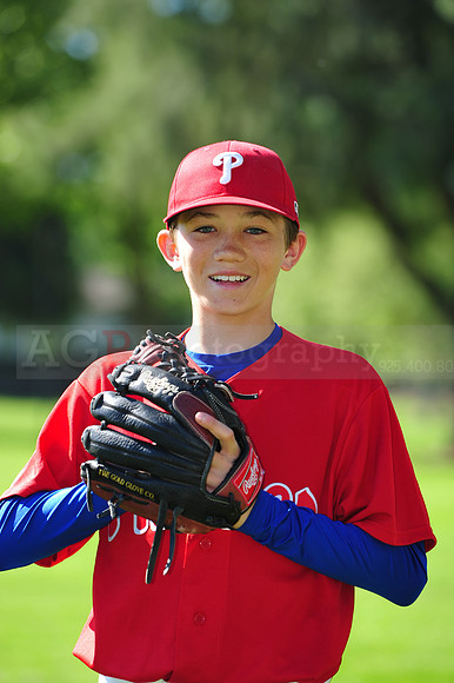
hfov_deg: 7.4
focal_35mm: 185
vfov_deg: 11.1
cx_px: 227
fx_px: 3503
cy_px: 342
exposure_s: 1/400
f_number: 5
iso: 200
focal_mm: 185
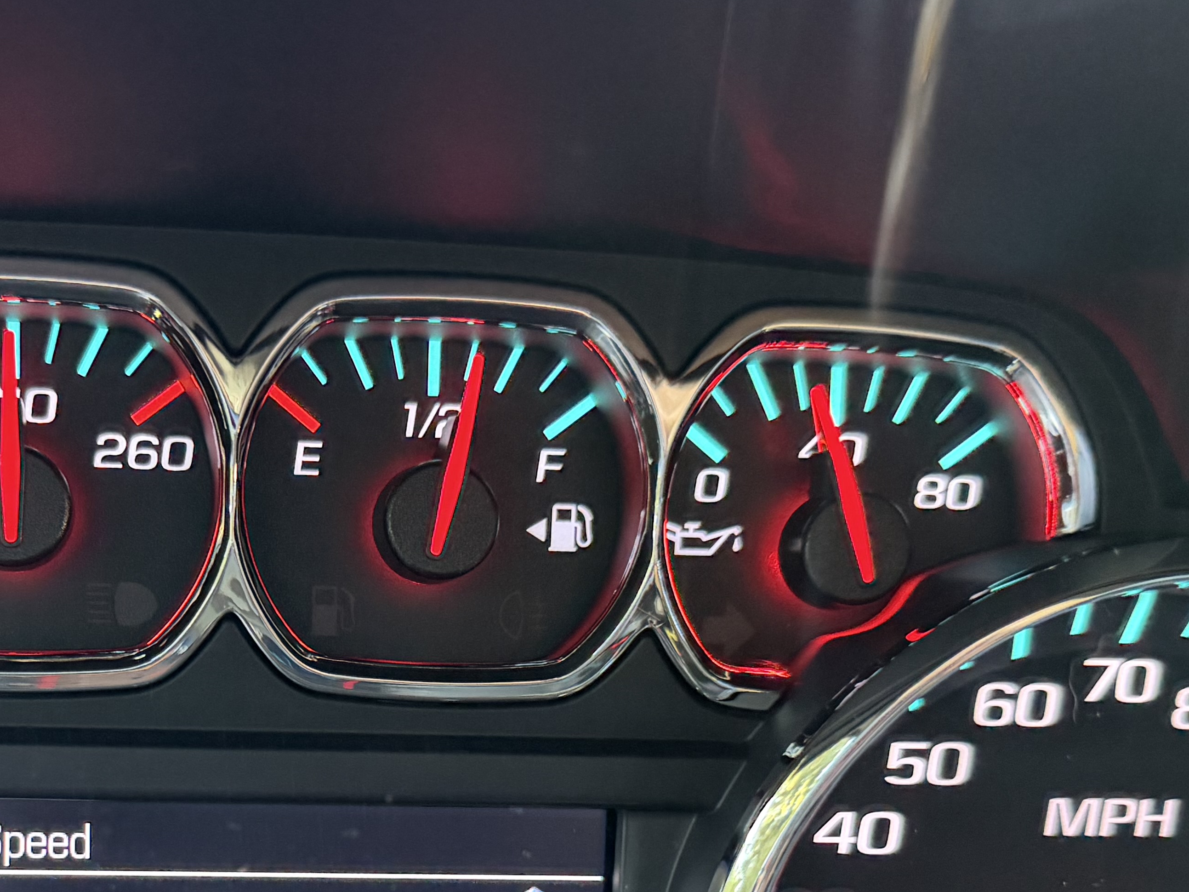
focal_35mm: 53
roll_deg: -3.4
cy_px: 875
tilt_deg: -21.2
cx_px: 295
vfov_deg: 26.2
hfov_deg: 35.4
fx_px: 1820
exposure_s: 1/41
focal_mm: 6.76
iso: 640
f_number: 1.78
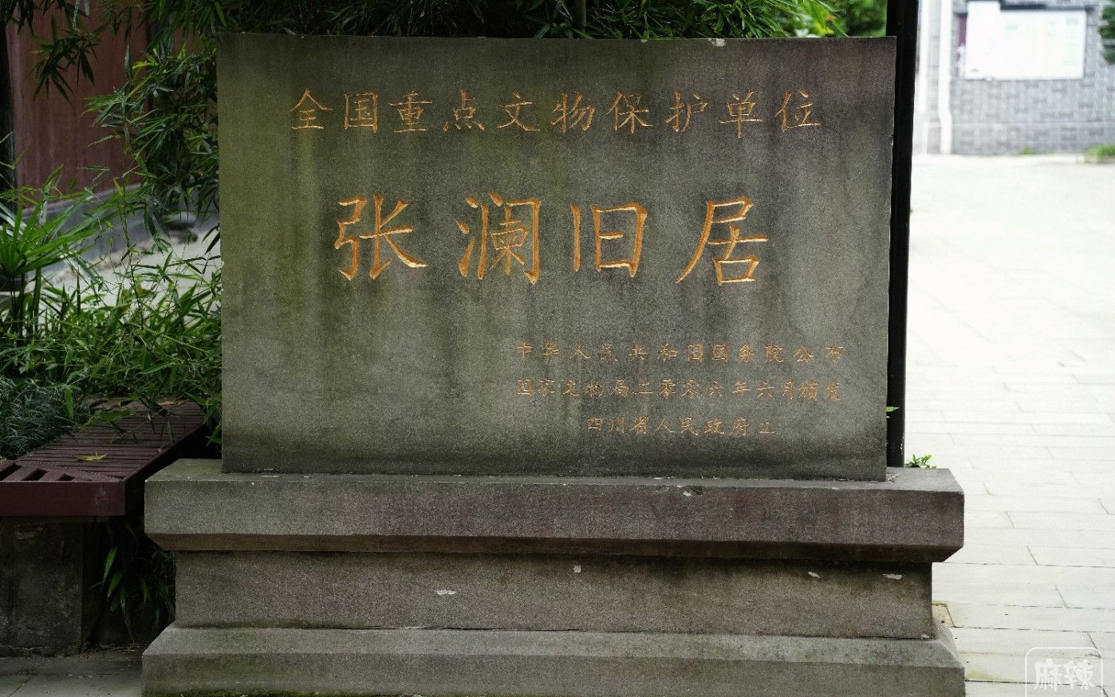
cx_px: 558
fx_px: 3009
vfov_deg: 13.2
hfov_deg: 21.0
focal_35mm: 99
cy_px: 366
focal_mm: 97
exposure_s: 1/160
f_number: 5.6
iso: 800
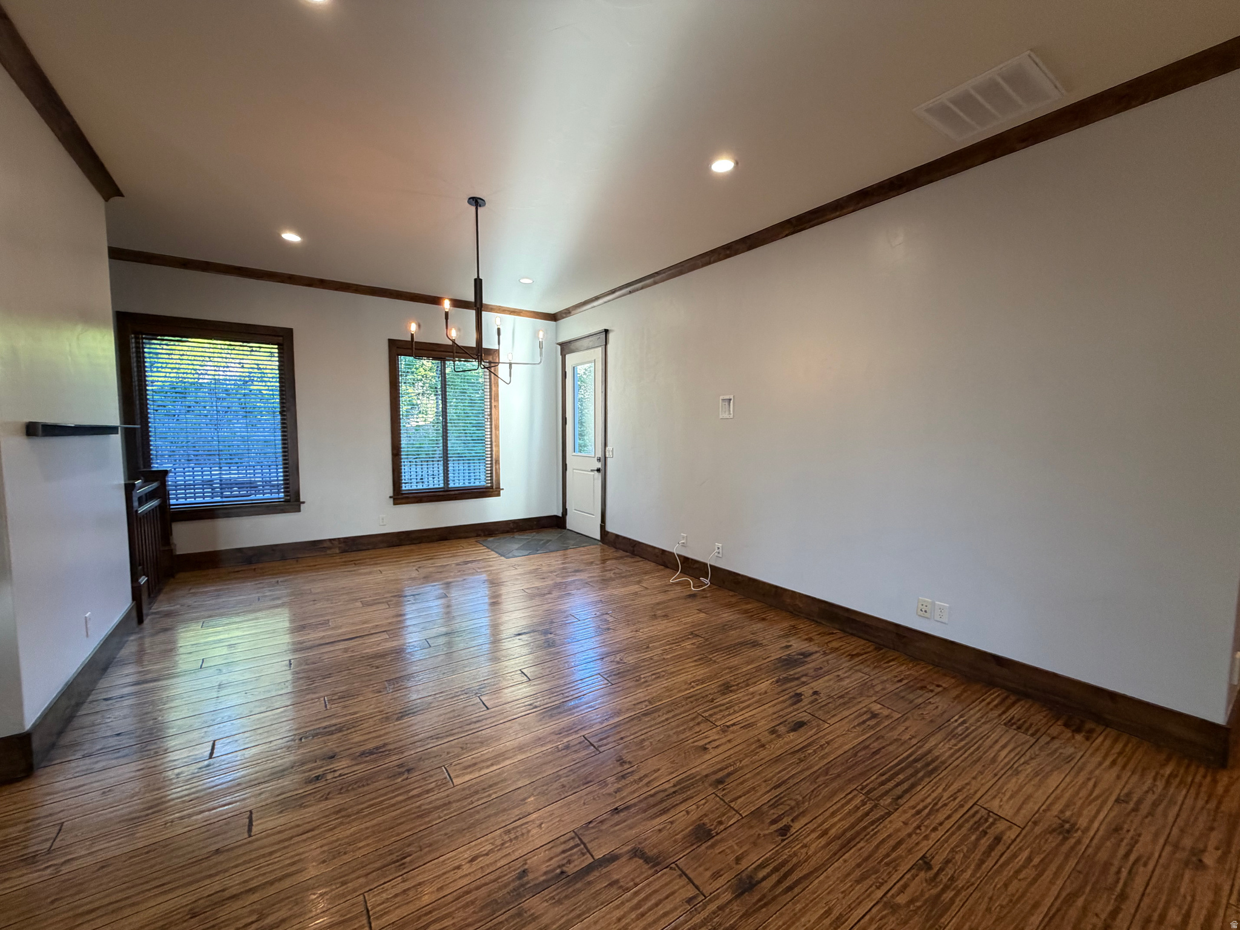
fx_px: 502
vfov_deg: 85.7
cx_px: 620
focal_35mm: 14
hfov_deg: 102.1
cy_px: 465
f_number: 2.2
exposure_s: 1/120
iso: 320
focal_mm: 2.22
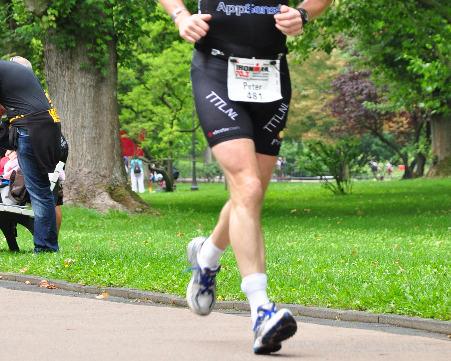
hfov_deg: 9.1
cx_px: 226
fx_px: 2843
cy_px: 116
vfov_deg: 7.3
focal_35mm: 213
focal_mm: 100
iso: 500
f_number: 5.6
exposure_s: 1/200
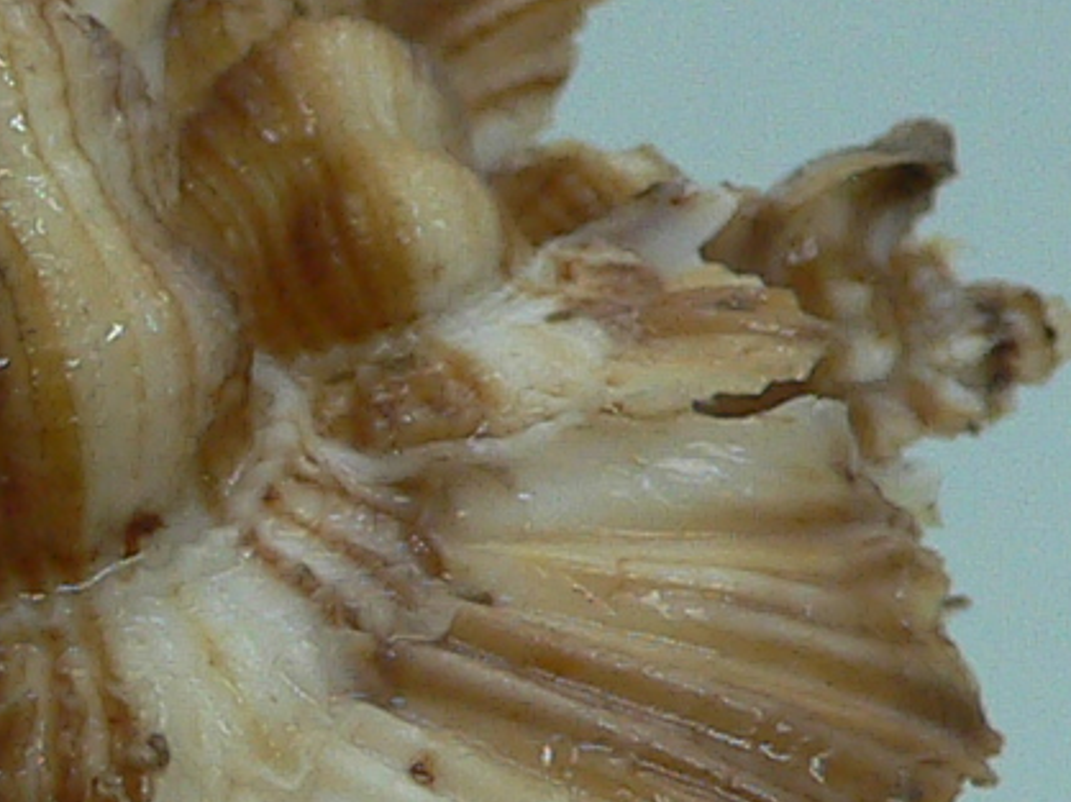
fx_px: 5226
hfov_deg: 11.3
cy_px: 876
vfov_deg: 8.7
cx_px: -459
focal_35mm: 169
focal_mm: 4.6
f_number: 2.8
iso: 80
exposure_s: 1/60
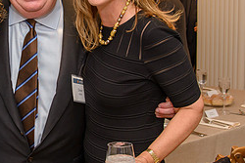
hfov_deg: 25.7
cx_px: 41
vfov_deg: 17.7
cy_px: 66
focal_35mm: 77
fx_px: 524
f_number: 5.6
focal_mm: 30
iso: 800
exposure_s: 1/40
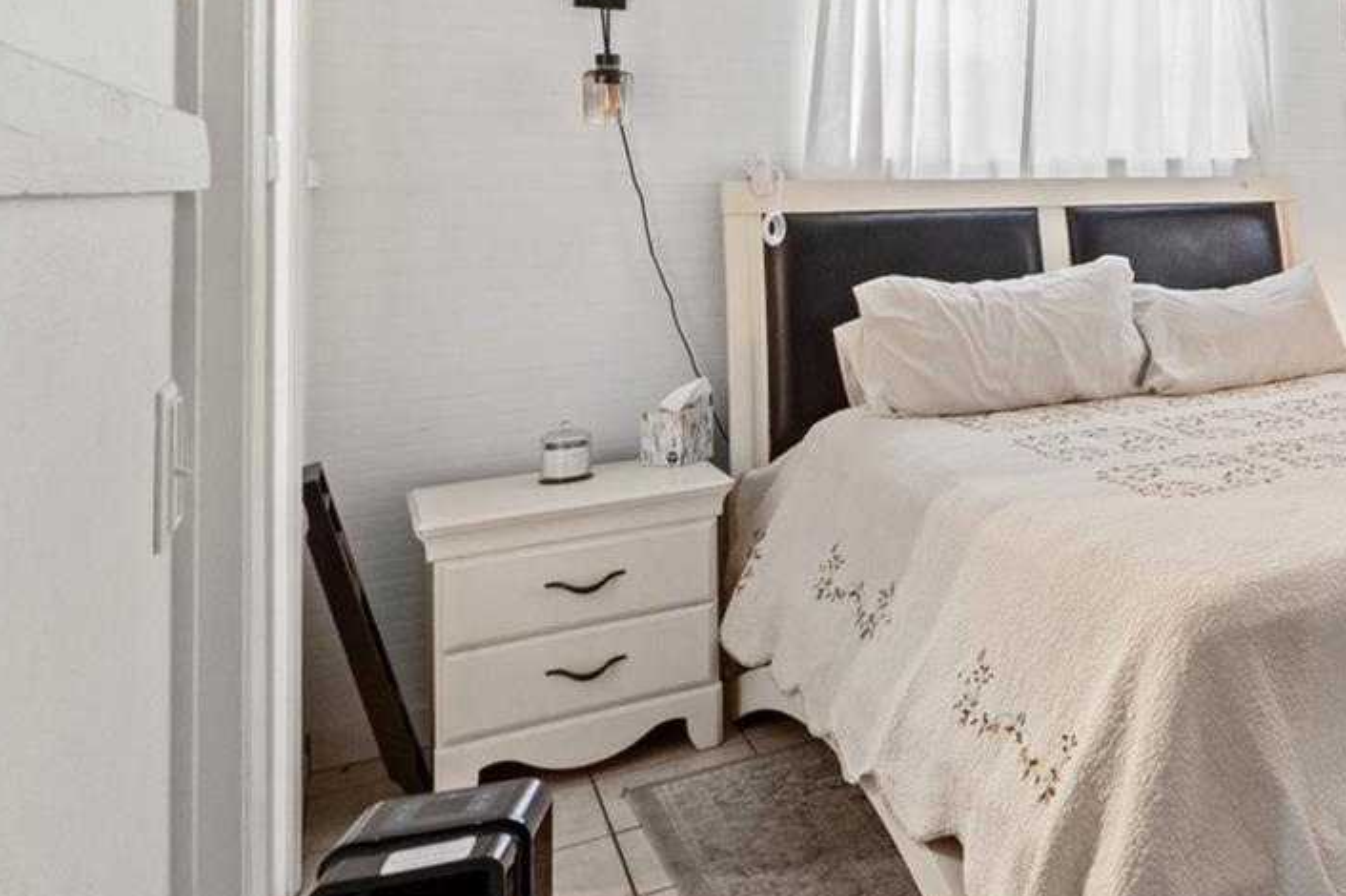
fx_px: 1271
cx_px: 1443
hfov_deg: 44.3
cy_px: 172
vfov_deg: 37.4
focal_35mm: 34
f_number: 7.1
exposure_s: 1
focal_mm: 10
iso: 400
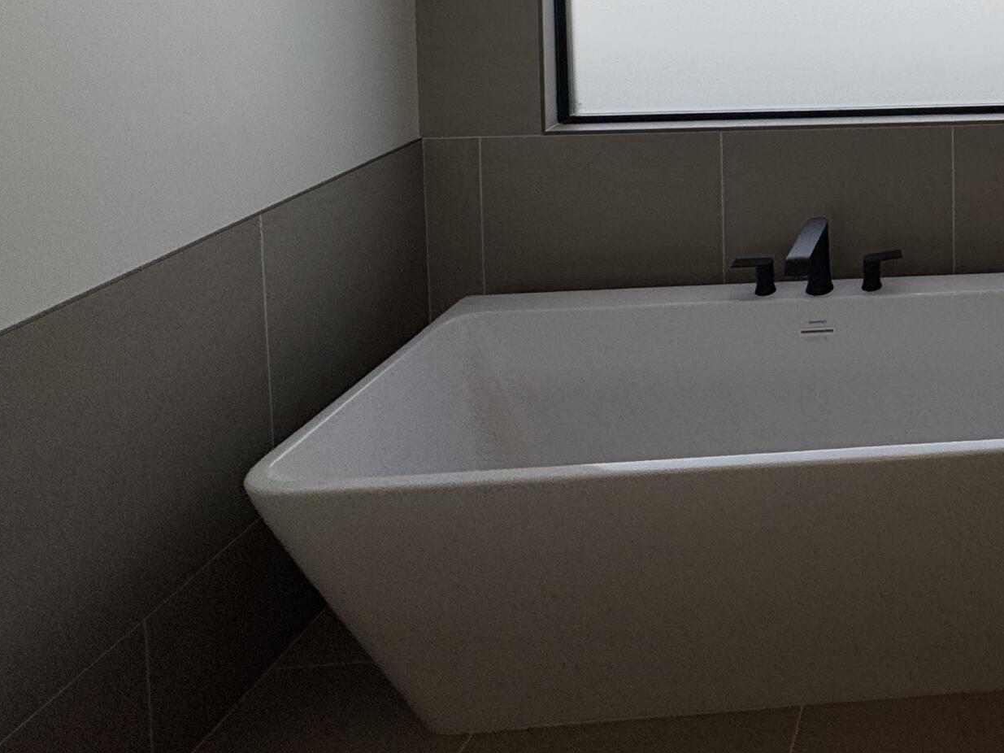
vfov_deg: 35.4
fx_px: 986
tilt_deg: -1.6
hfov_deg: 42.3
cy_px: -88
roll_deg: +0.4
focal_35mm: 34
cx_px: 1110
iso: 40
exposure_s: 1/921
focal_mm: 2.22
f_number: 2.2
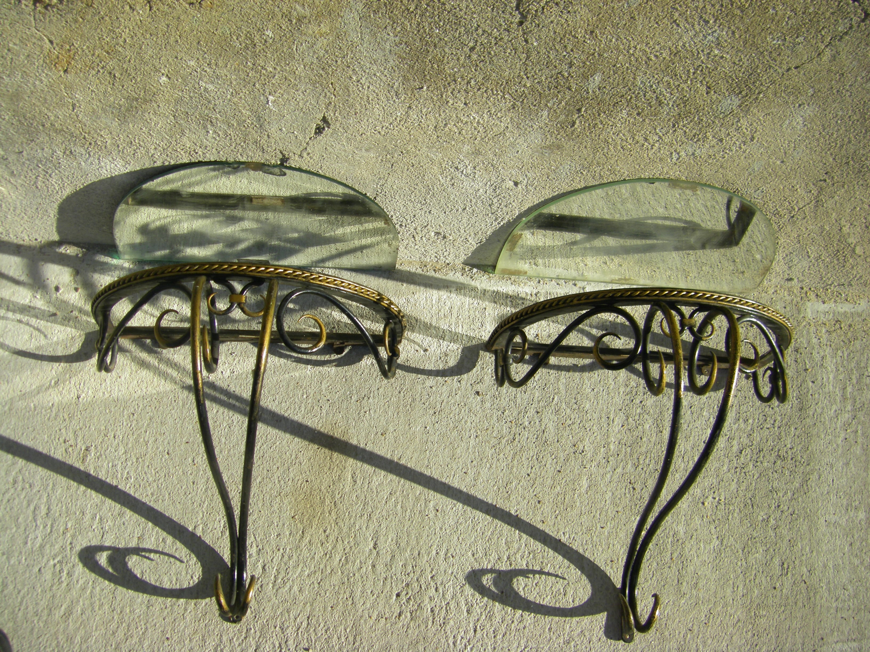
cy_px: 326
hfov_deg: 49.0
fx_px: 955
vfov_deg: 37.7
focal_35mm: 38
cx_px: 435
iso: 64
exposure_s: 1/160
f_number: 7
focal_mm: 6.3
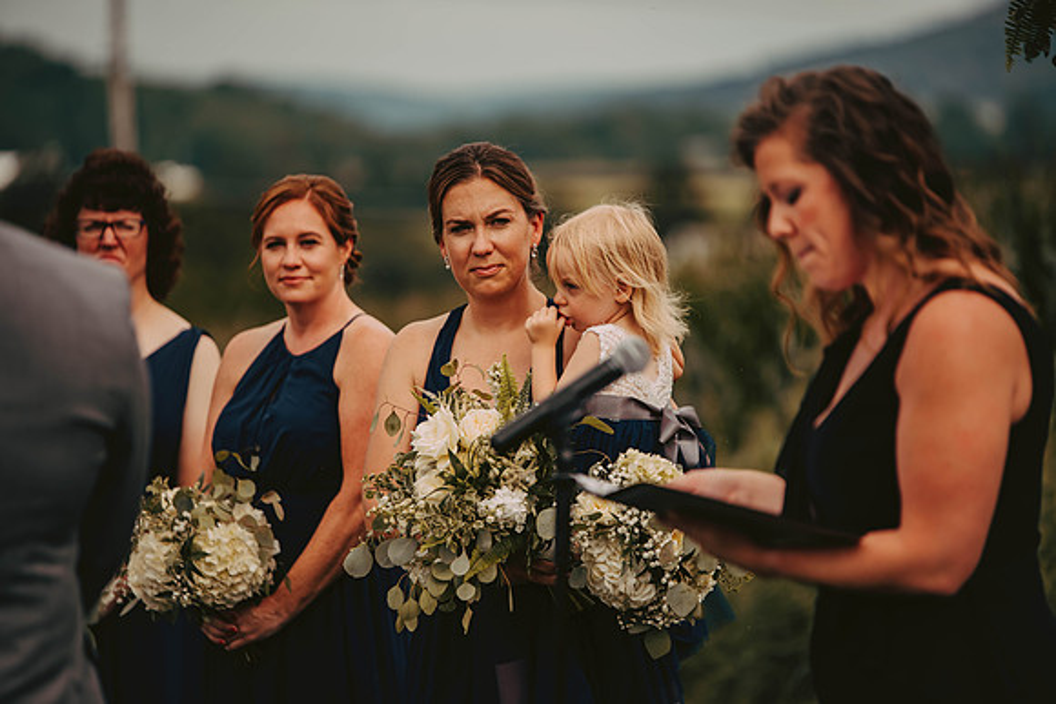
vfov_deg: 6.9
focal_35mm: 200
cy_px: 352
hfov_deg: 10.3
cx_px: 528
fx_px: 5868
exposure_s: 1/1600
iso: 200
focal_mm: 200
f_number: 2.8
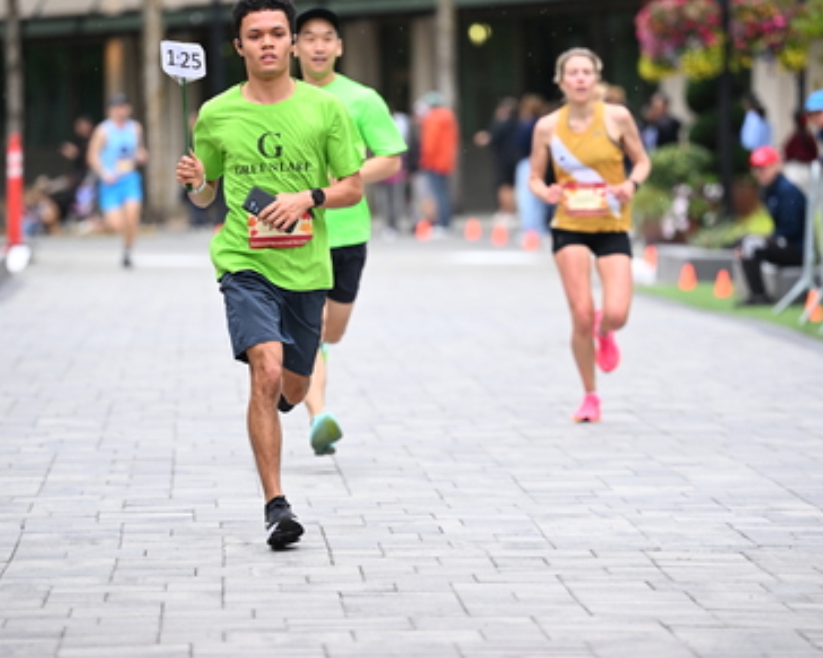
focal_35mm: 213
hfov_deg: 9.1
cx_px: 410
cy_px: 294
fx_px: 5187
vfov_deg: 7.3
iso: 1250
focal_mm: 150
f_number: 2.8
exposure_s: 1/1250
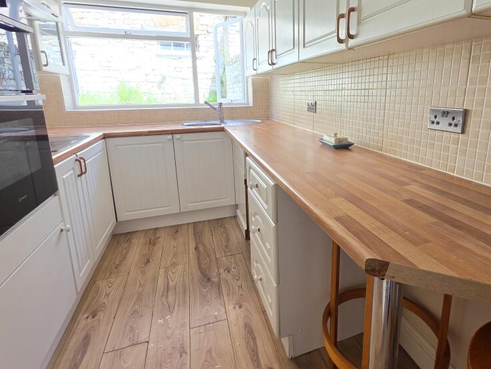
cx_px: 288
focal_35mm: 18
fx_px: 255
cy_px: 152
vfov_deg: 71.0
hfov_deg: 86.9
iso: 80
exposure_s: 1/100
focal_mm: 2.2
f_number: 1.9
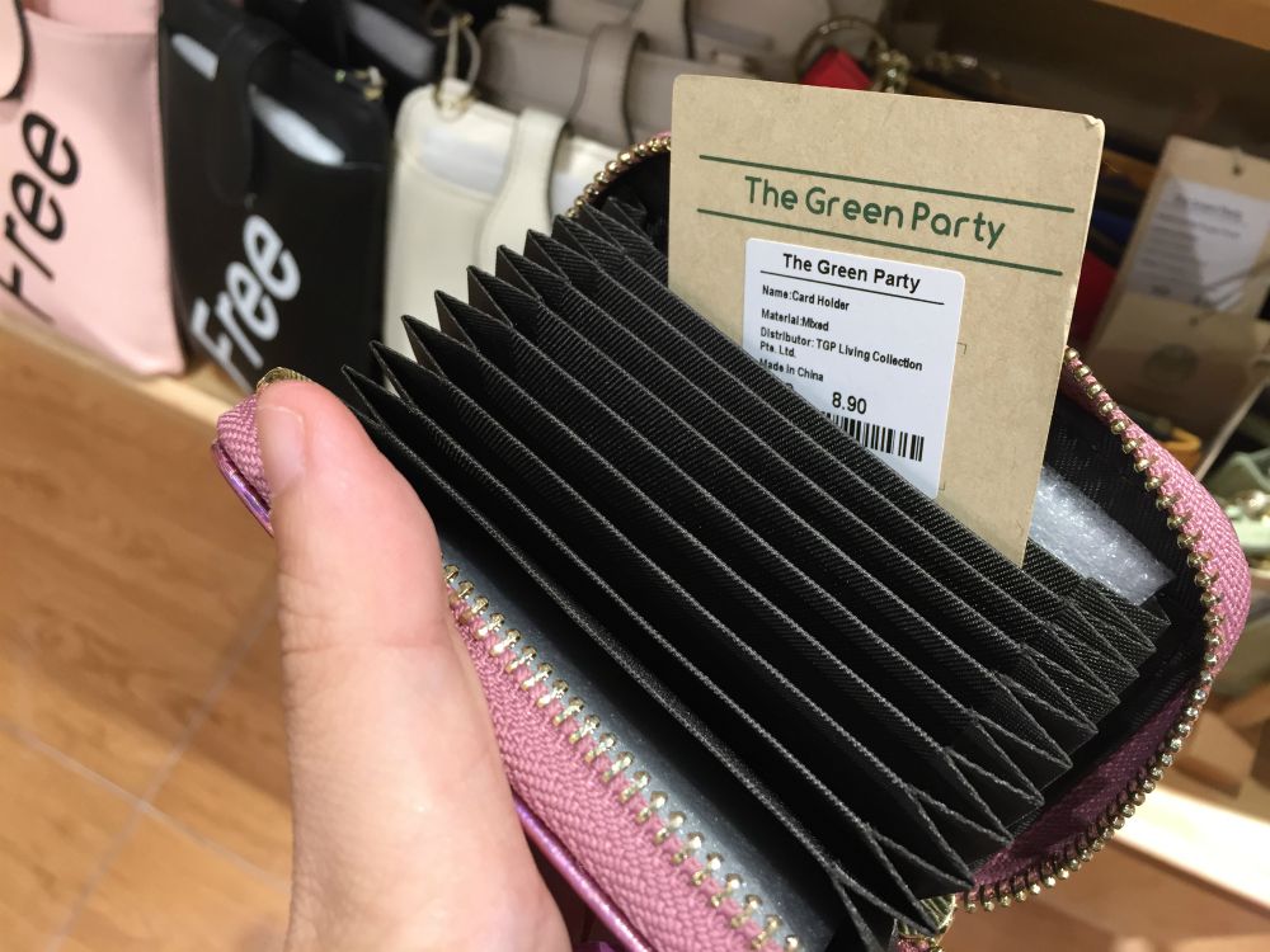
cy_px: 476
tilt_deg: -67.4
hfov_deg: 61.7
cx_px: 635
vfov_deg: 48.2
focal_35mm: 29
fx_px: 1064
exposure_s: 1/33
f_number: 2.2
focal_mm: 4.15
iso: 50
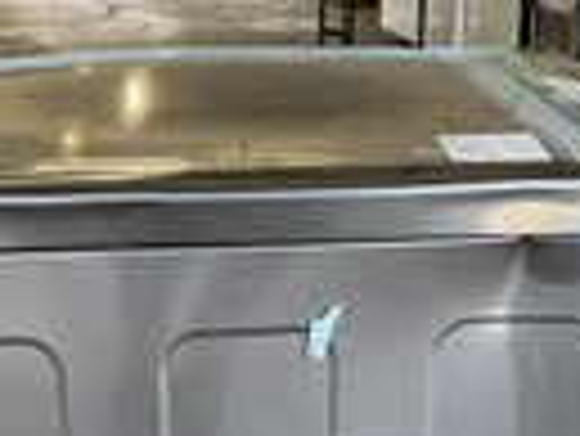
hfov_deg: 21.7
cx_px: 252
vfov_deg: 15.5
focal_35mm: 90
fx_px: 1509
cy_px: 598
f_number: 1.8
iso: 64
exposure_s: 1/60
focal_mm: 3
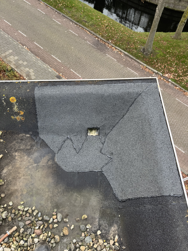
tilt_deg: -61.1
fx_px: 174
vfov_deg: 71.6
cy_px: 126
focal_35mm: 24
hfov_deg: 56.8
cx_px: 94
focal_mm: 6.76
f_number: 1.78
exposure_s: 1/121
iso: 64
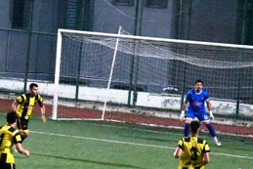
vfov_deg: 3.7
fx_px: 2609
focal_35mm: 371
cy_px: 157
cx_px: 166
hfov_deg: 5.6
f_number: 5
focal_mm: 100
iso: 25600
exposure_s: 1/400
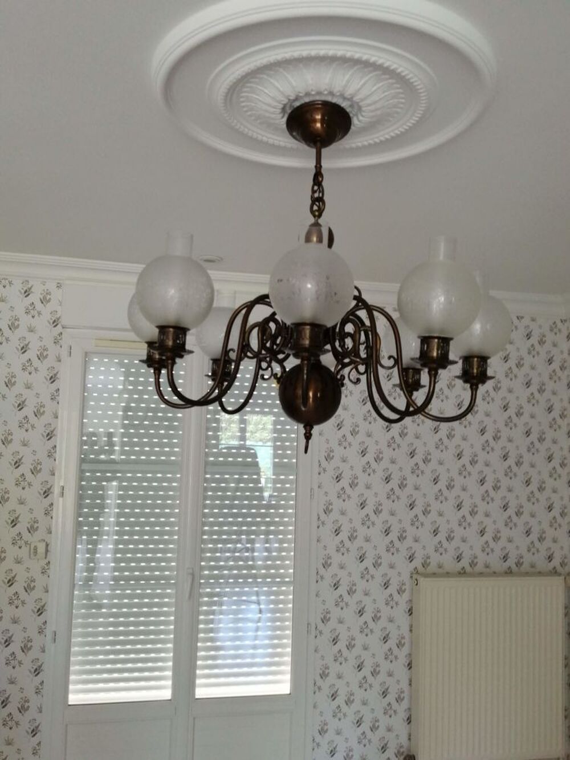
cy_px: 380
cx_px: 285
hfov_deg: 45.4
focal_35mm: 31
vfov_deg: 58.3
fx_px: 681
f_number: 1.8
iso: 80
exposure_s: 1/33.3
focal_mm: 3.46
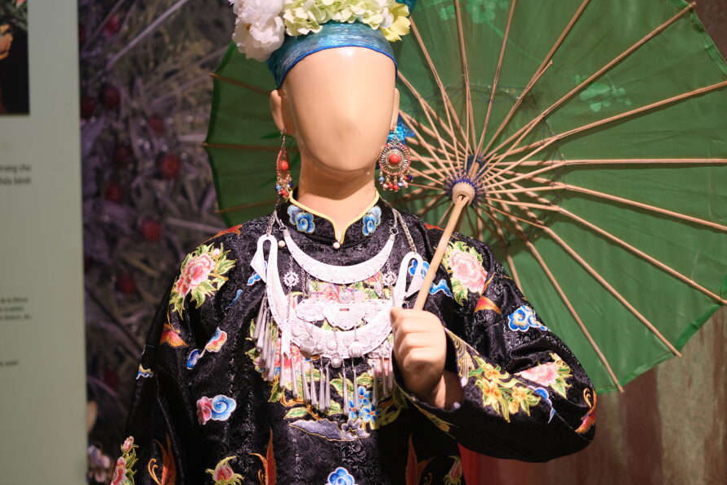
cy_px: 212
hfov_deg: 32.9
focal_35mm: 61
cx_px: 378
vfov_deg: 22.2
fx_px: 1232
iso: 320
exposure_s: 1/75
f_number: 1.4
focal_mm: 35
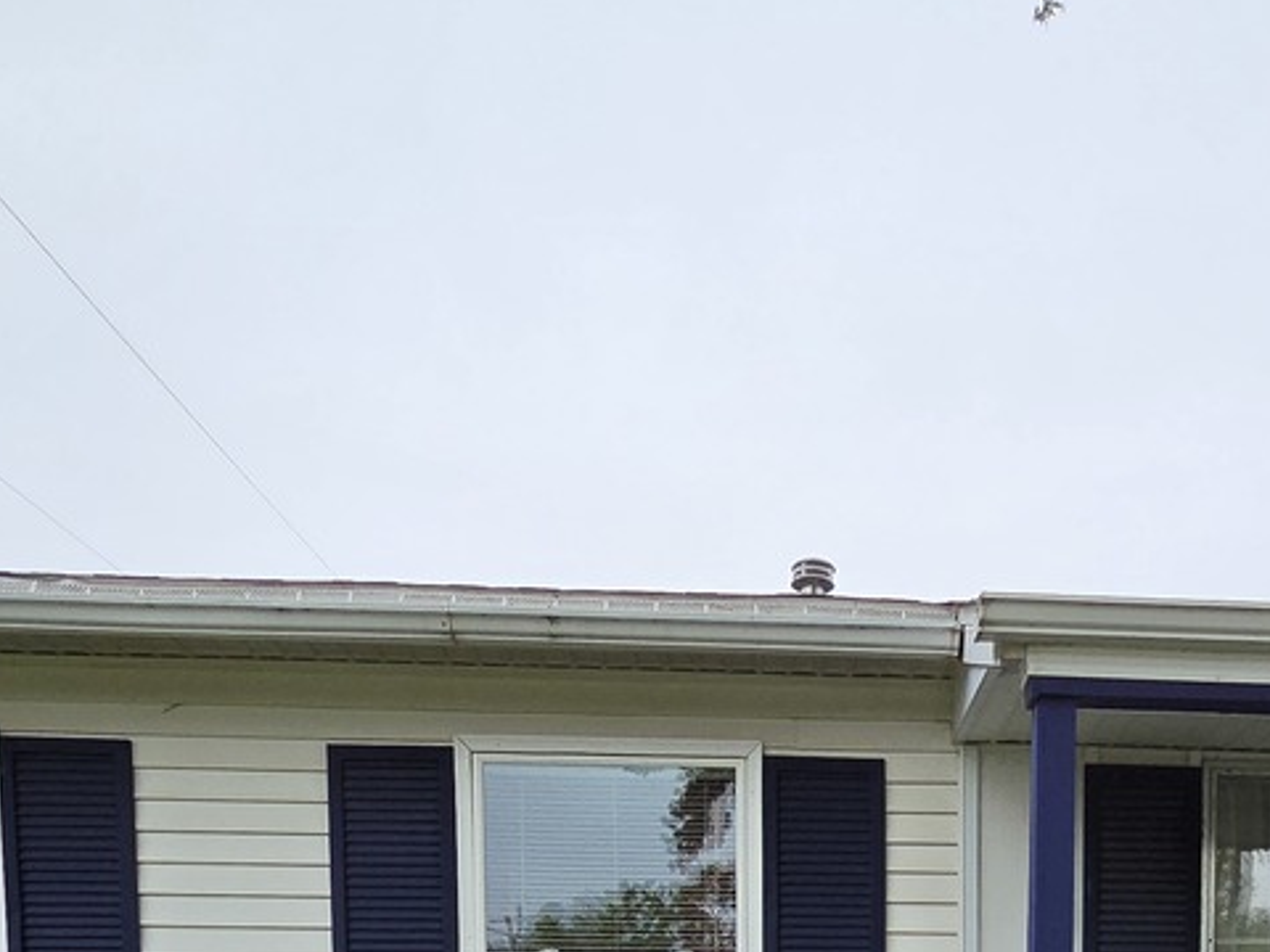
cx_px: 902
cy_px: 1301
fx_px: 1431
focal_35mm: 39
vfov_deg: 28.6
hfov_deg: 46.6
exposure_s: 1/3608
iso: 100
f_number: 2.2
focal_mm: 2.2
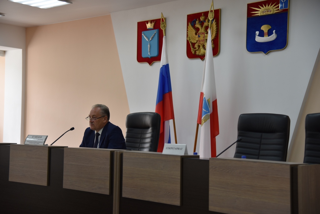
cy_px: 107
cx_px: 160
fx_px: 516
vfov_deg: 23.4
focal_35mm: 58
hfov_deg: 34.5
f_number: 4
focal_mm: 58
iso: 400
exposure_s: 1/200
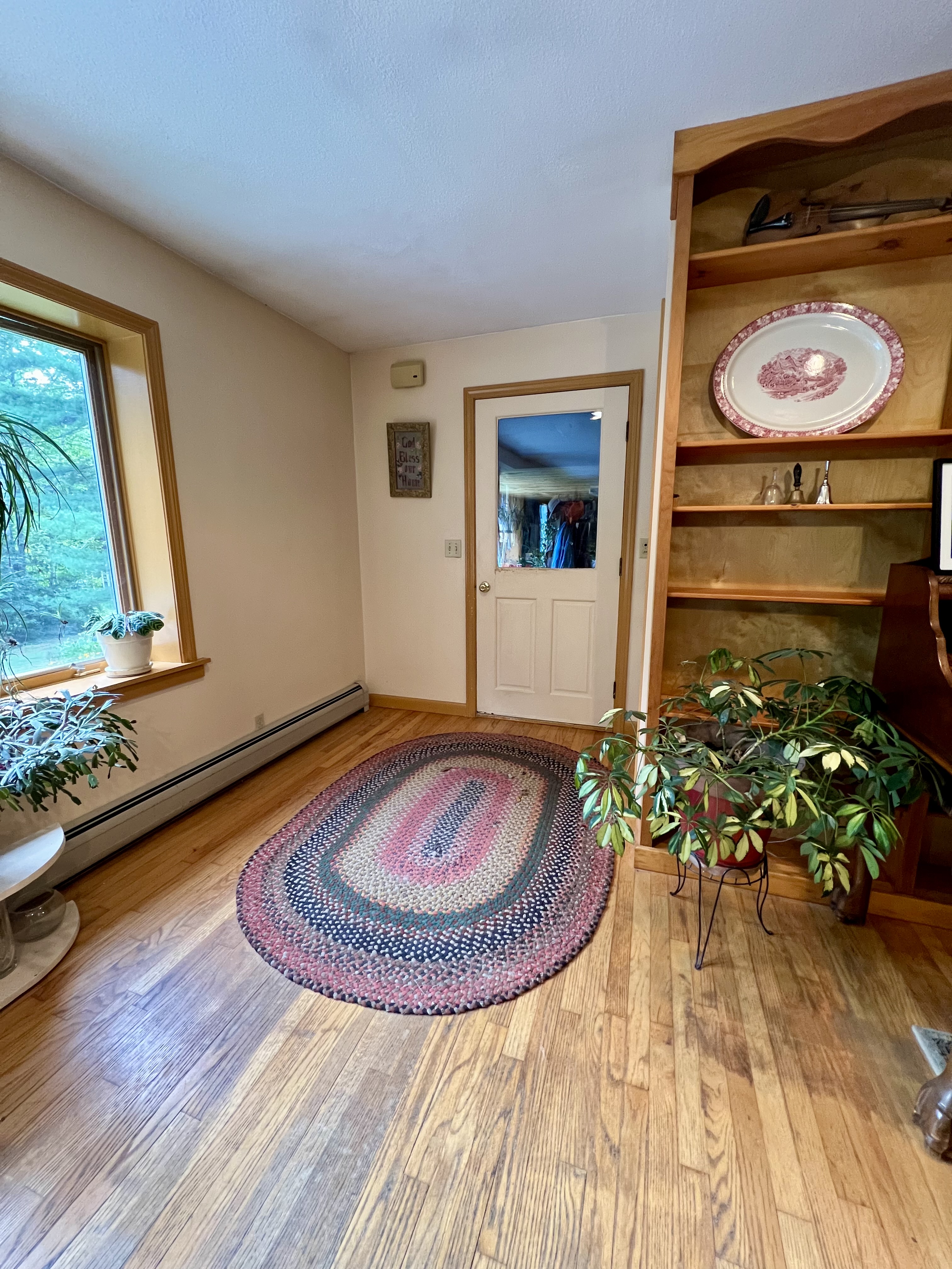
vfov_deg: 106.2
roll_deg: +0.9
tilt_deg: -10.5
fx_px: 477
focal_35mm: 13
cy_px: 634
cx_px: 476
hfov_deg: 89.9
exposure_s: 1/60
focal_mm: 1.57
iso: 320
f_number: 1.8
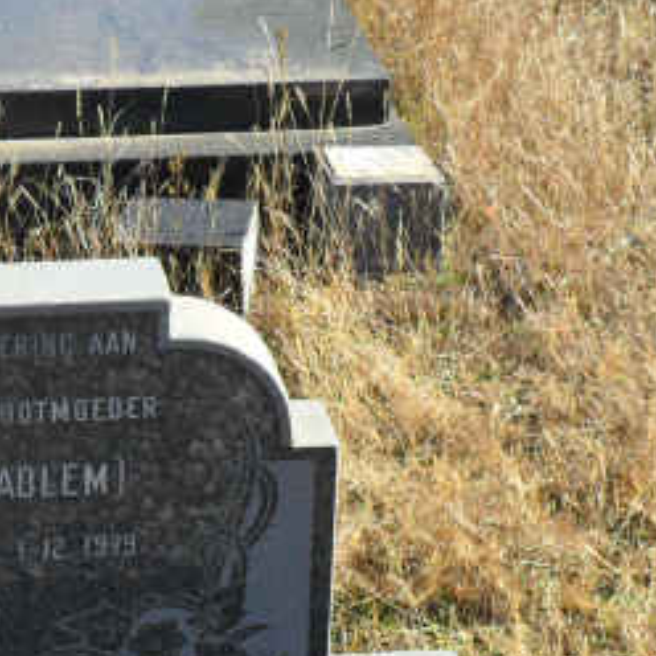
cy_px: 541
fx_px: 2444
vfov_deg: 15.2
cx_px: -63
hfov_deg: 14.9
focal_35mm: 114
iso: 100
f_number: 5
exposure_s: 1/250
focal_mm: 9.3
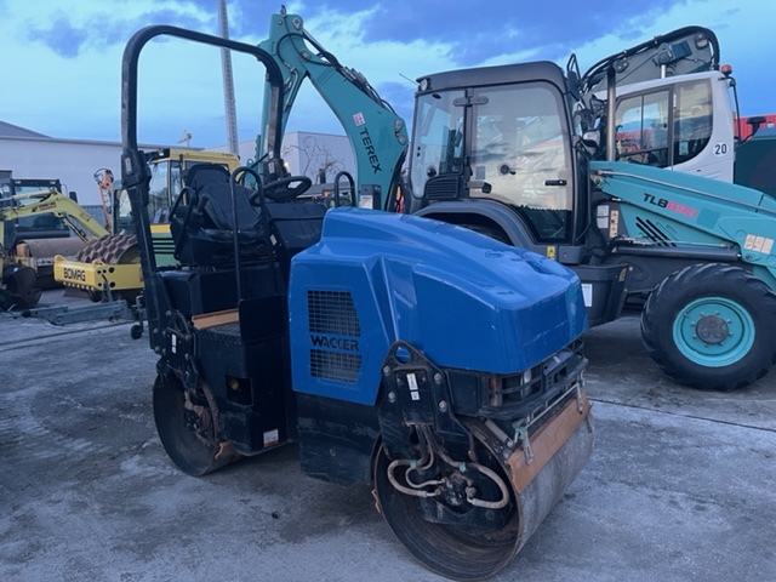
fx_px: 583
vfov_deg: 53.1
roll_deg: +1.5
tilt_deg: -8.0
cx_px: 388
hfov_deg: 67.3
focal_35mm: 26
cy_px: 291
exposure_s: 1/42
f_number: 1.6
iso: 500
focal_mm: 5.1
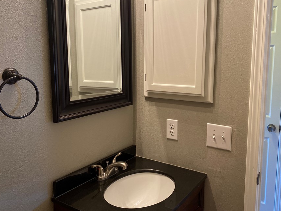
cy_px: 95
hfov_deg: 58.3
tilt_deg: -6.6
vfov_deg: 45.4
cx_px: 148
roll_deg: -0.3
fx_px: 252
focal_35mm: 31
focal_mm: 4.25
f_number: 1.8
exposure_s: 1/60
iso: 160
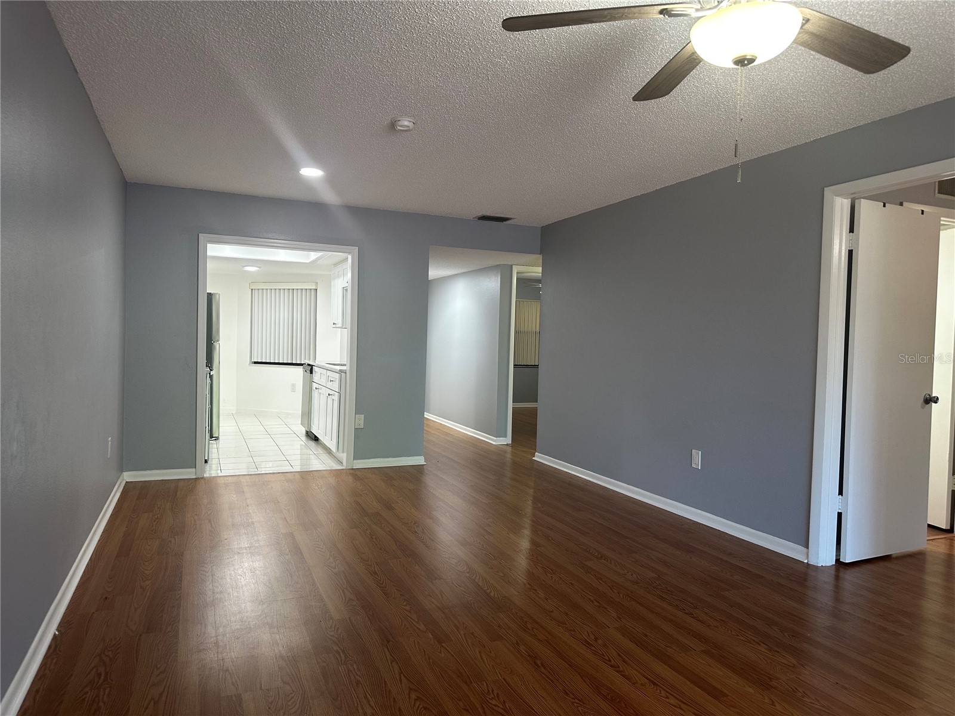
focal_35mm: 24
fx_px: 662
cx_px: 478
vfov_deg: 56.8
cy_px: 358
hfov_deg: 71.6
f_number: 1.78
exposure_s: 1/60
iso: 125
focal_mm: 6.86
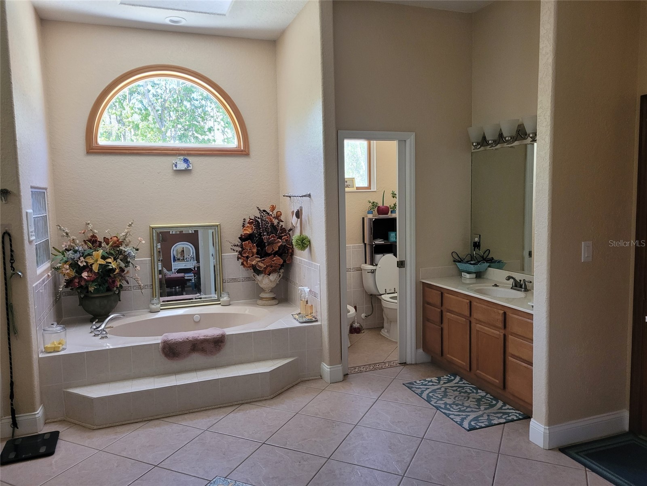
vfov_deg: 53.1
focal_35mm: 26
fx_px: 486
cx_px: 324
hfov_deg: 67.3
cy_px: 243
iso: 320
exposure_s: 1/120
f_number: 1.8
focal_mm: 5.4
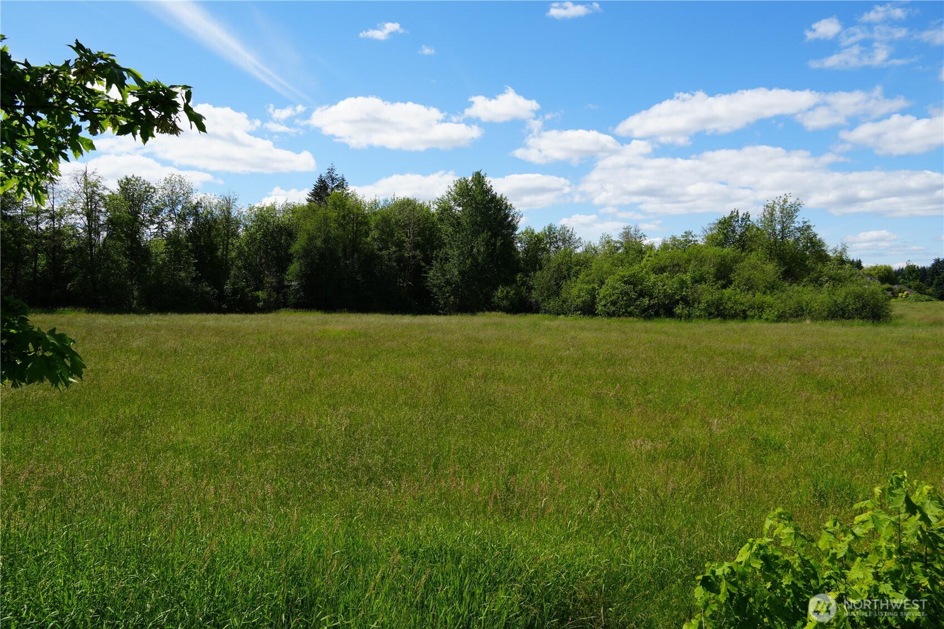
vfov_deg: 47.9
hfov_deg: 67.4
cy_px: 314
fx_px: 708
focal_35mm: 27
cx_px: 472
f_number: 10
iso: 100
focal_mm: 18
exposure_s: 1/160
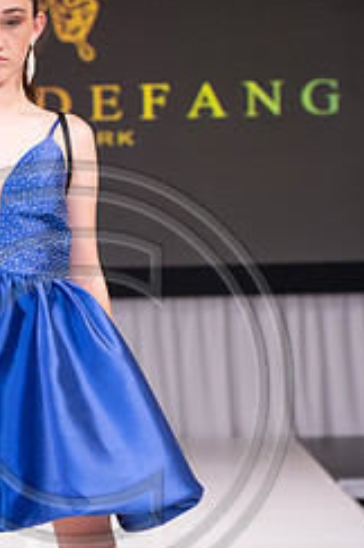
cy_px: 386
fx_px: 2950
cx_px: 66
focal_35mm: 194
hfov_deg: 7.0
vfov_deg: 10.6
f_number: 5.6
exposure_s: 1/400
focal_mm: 105
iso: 2000
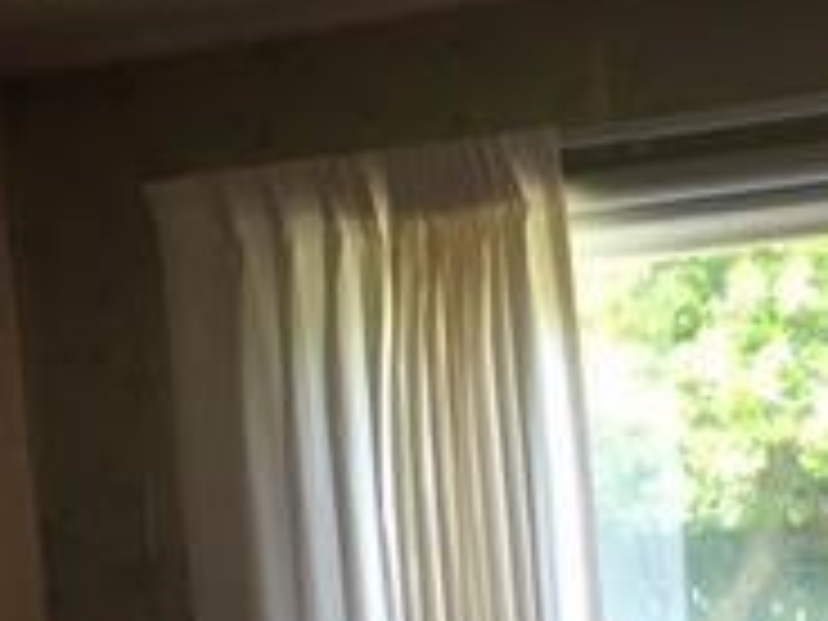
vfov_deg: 14.3
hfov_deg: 19.4
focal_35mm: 101
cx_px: 531
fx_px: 2416
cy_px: 688
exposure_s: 1/30
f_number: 2.2
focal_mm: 4.15
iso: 25
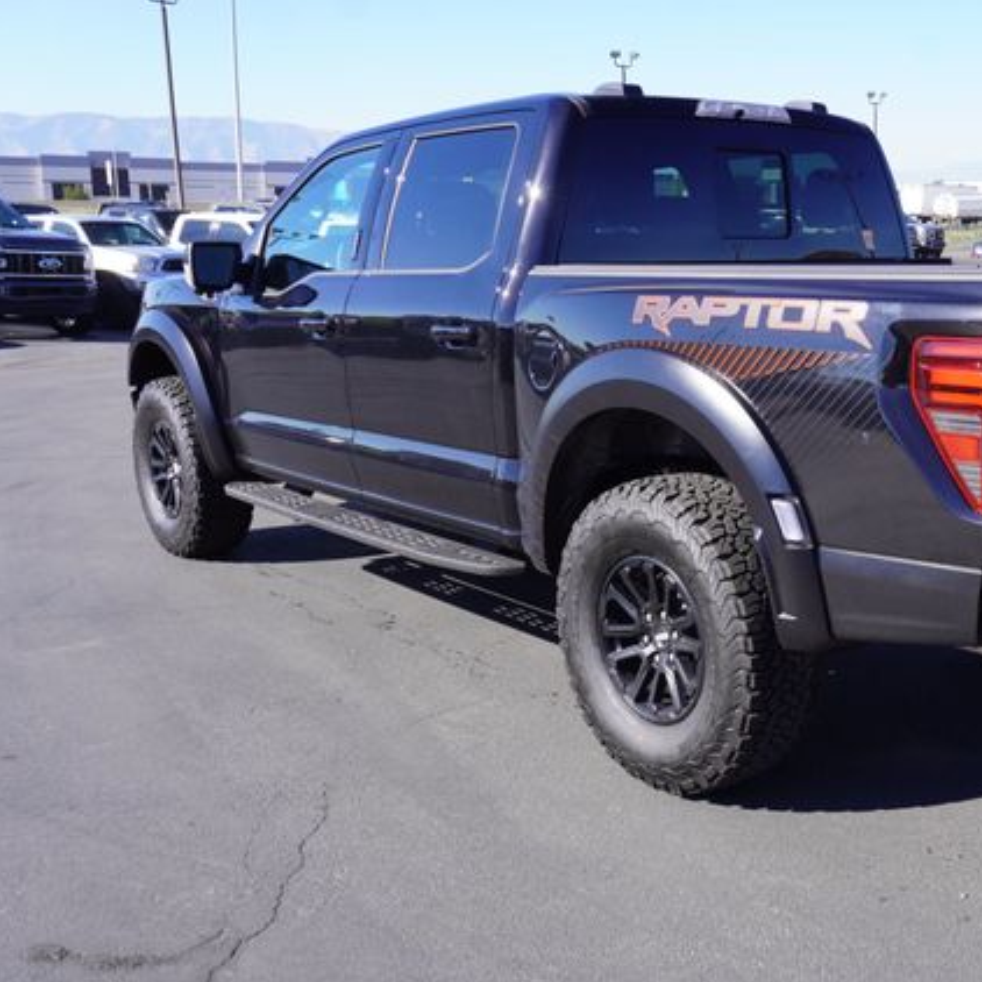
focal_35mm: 41
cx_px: 735
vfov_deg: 41.3
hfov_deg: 40.1
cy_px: 496
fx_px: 1305
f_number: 8
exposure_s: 1/125
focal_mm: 21
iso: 100
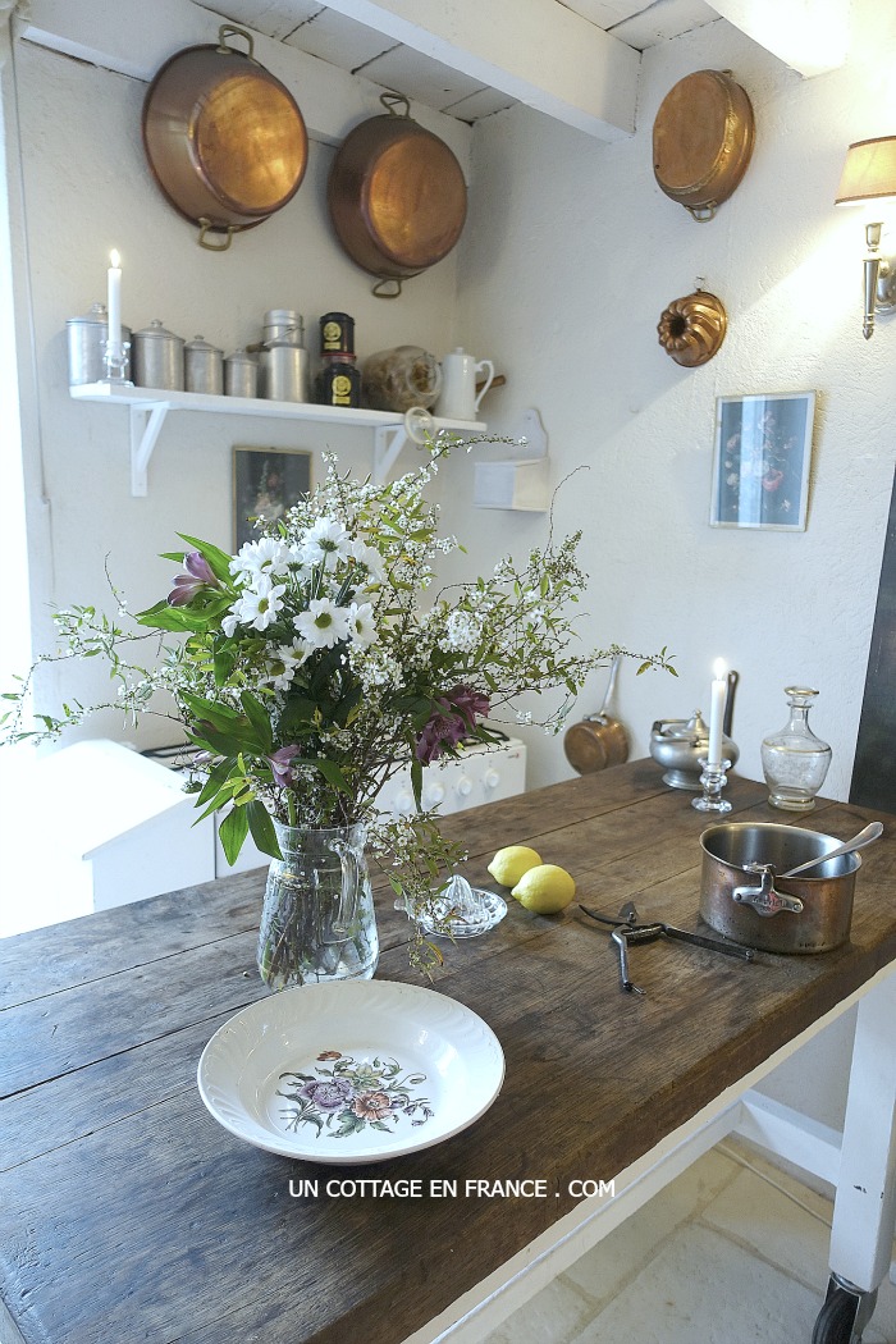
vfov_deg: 73.7
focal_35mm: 24
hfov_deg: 53.1
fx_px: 896
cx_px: 448
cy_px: 672
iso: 160
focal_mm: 8.8
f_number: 1.8
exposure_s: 1/30
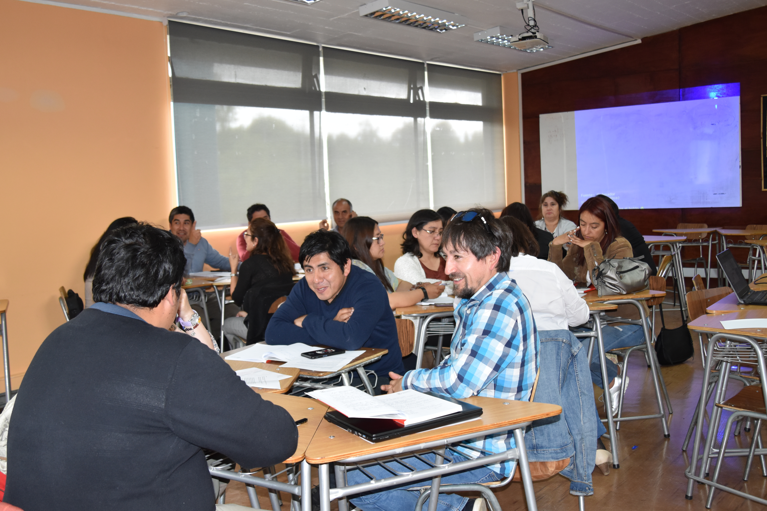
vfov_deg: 36.9
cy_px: 256
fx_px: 767
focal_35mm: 36
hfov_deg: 53.1
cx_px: 384
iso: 800
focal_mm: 24
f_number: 4
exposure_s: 1/60
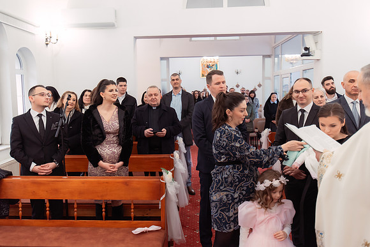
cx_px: 185
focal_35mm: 30
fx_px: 308
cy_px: 124
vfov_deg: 43.6
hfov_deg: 61.9
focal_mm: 30
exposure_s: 1/200
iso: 1250
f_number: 2.8
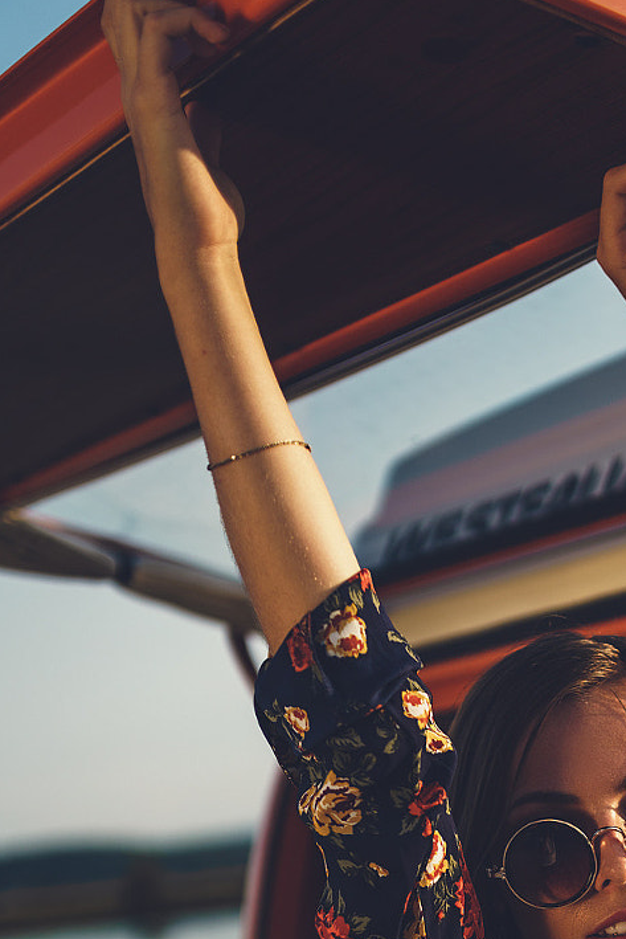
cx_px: 598
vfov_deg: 23.9
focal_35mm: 79
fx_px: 2059
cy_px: 1052
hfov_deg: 17.0
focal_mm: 35
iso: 100
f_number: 1.6
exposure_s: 1/2000
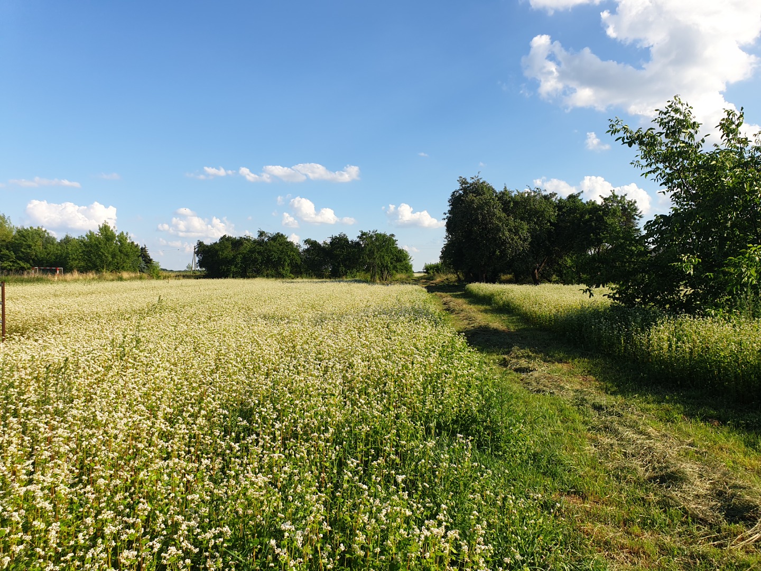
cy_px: 286
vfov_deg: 53.1
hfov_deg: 67.3
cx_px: 380
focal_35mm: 26
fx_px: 572
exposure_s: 1/1259
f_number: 2.4
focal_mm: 4.3
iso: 50
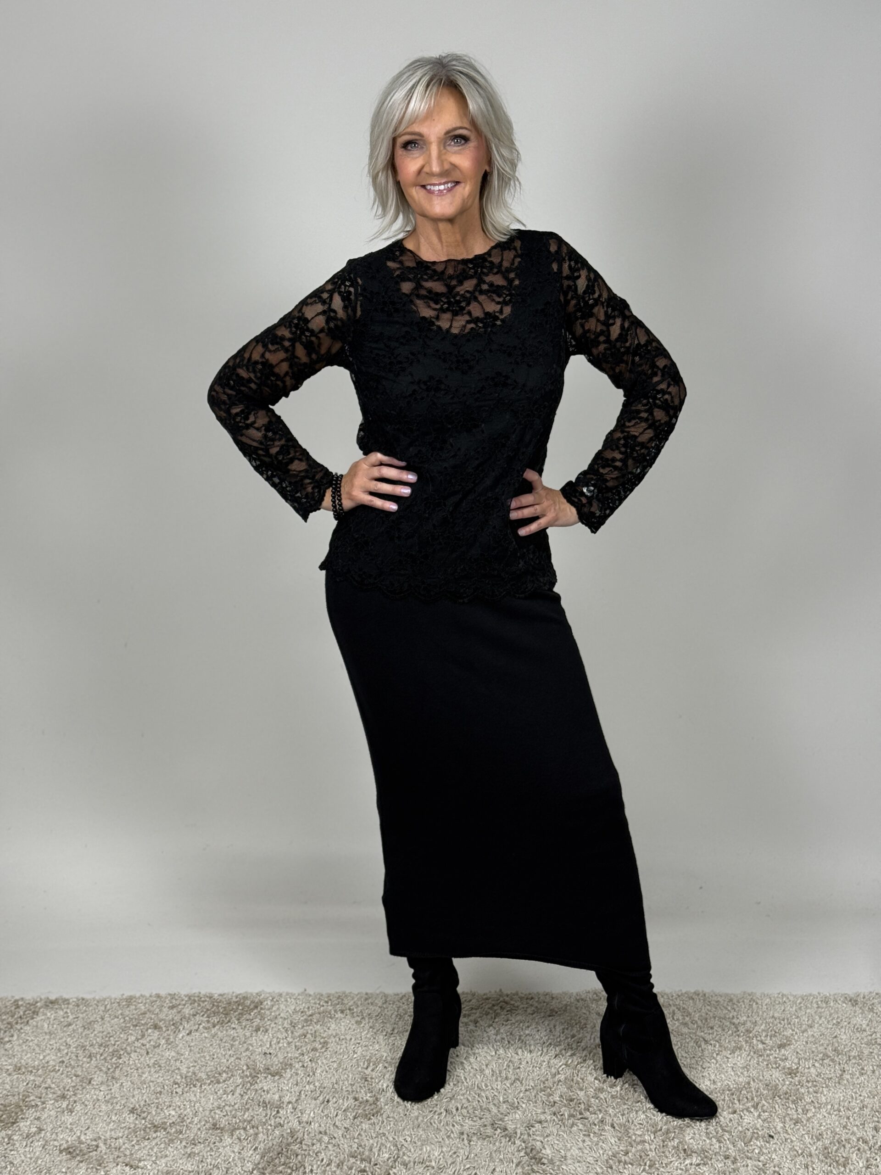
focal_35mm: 48
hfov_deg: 30.3
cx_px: 440
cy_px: 588
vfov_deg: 39.7
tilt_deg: -11.3
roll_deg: -0.1
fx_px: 1629
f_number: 1.78
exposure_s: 1/112
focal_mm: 6.76
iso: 100
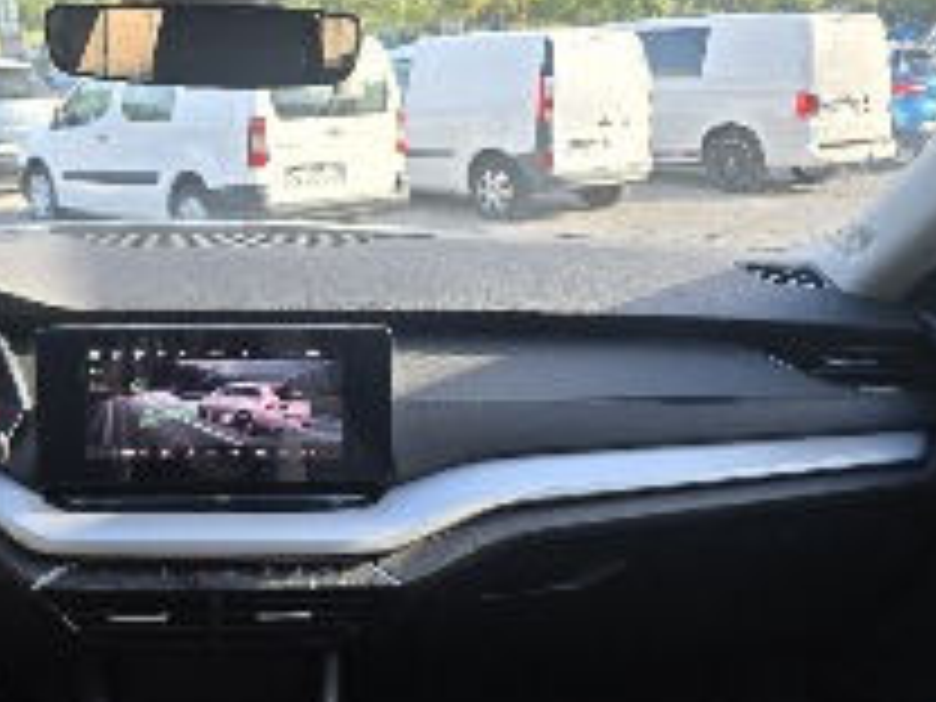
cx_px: 194
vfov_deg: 31.5
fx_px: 1244
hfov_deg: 39.7
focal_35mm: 46
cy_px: 356
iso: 40
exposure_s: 1/180
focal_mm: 6.3
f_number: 1.7
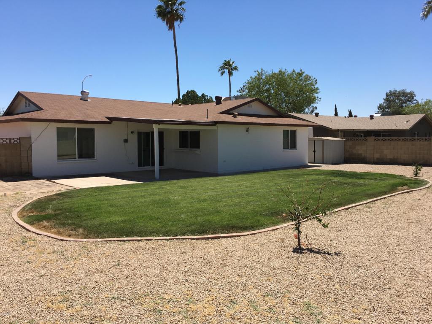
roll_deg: -0.7
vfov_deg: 48.2
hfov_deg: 61.7
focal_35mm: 29
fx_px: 362
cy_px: 162
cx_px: 216
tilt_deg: -2.7
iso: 25
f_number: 2.2
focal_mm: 4.15
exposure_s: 1/1748
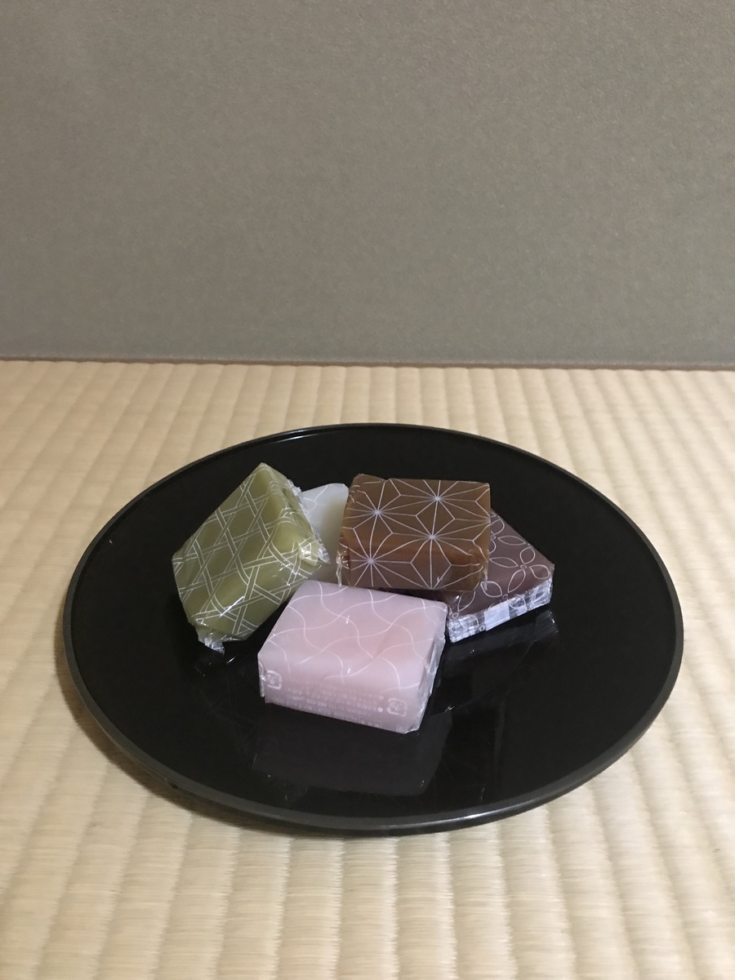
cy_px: 490
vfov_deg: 63.4
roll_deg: -1.0
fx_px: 793
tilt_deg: -31.3
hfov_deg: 49.7
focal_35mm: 28
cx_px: 368
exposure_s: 1/5
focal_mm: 3.99
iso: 100
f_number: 1.8
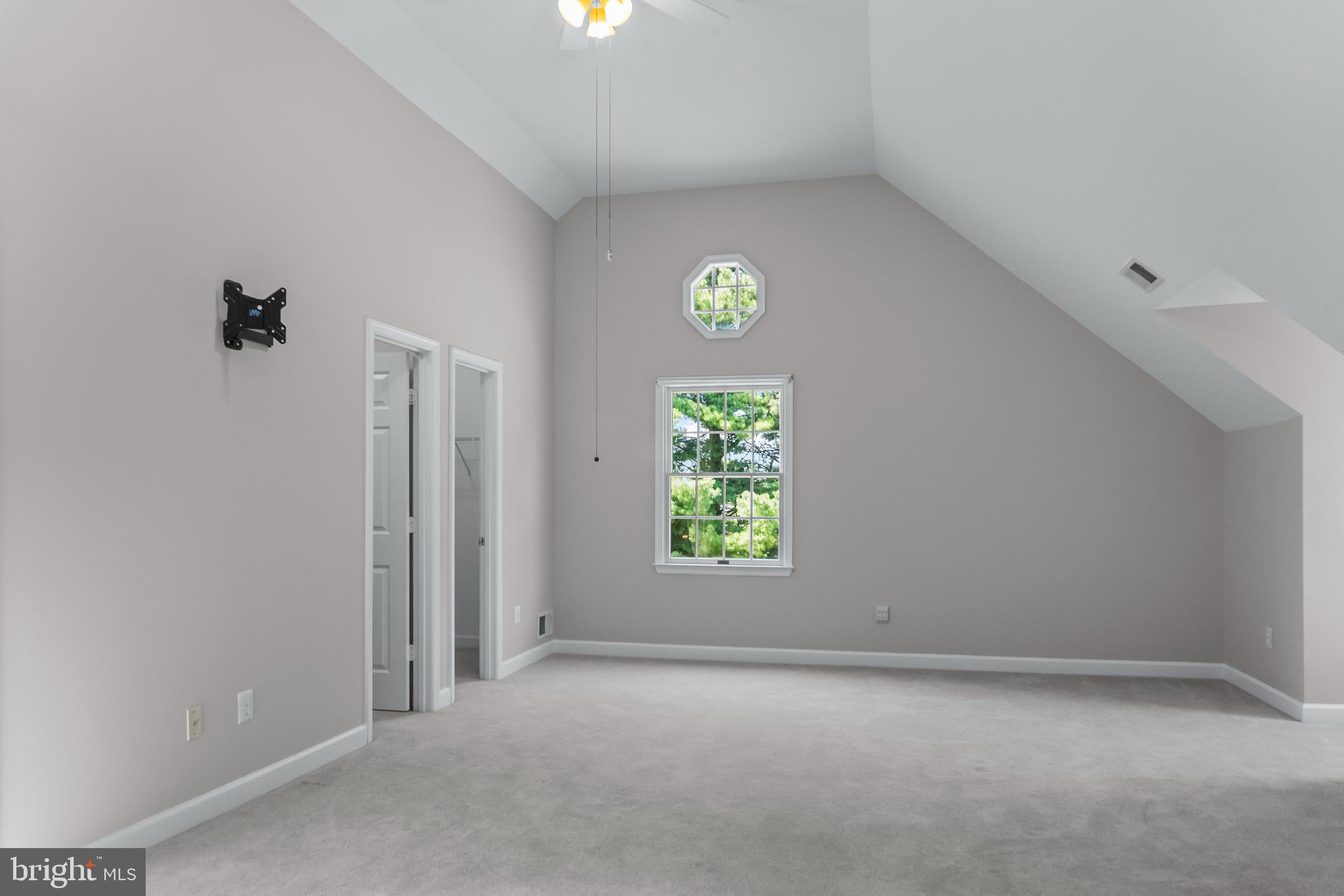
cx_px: 672
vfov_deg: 53.1
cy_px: 448
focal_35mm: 24
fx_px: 896
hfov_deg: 73.7
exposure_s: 1/60
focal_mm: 16
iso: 160
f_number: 4
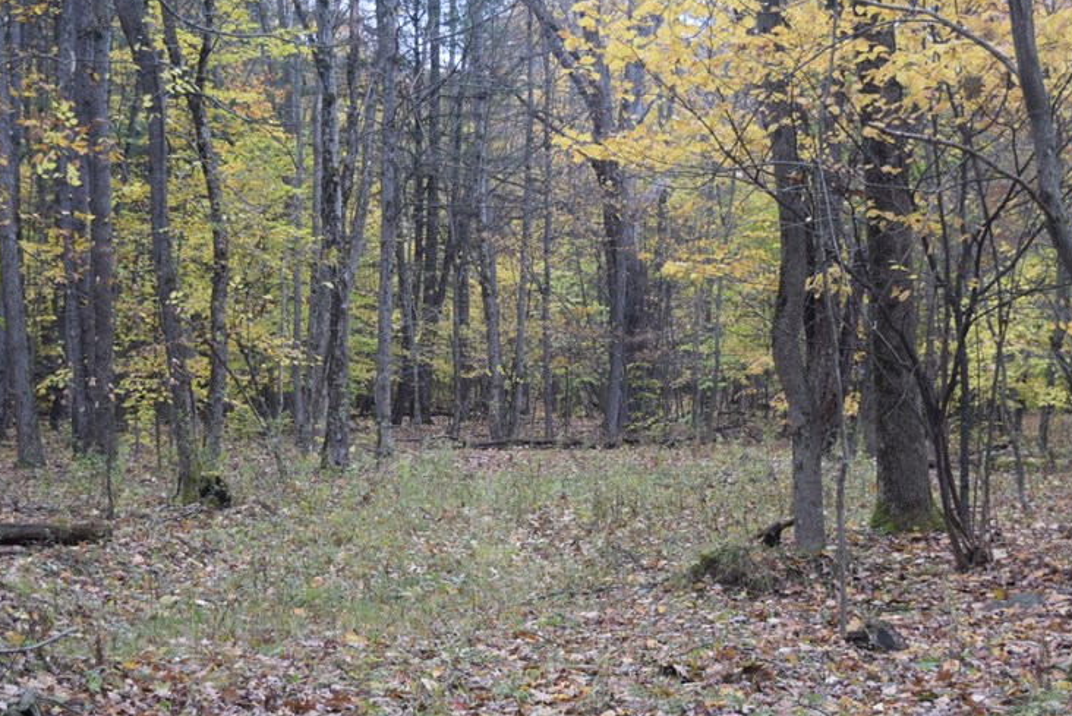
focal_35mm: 78
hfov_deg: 26.1
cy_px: 439
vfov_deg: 17.6
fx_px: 2316
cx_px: 549
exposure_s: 1/100
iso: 400
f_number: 5
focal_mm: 35
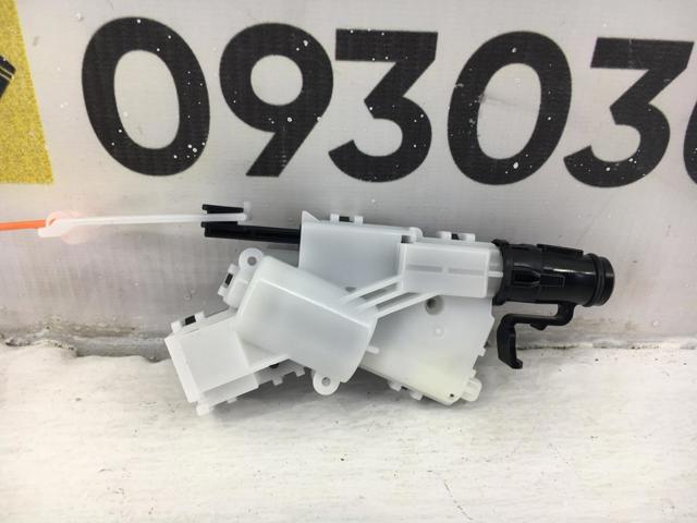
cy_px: 262
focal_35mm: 29
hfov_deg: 61.7
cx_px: 348
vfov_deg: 48.2
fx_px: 584
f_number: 2.2
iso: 25
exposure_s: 1/50
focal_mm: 4.15
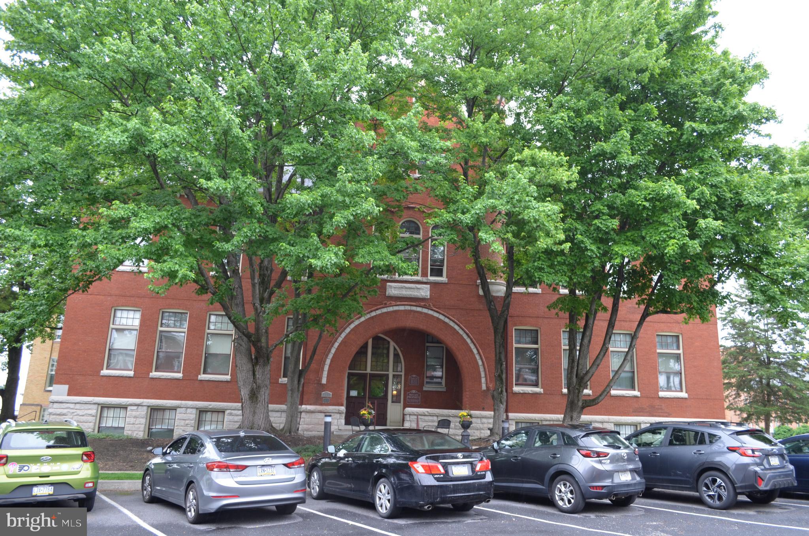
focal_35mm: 27
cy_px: 268
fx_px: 605
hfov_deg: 67.5
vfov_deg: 47.7
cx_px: 404
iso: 400
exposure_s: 1/100
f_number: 4.5
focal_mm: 18
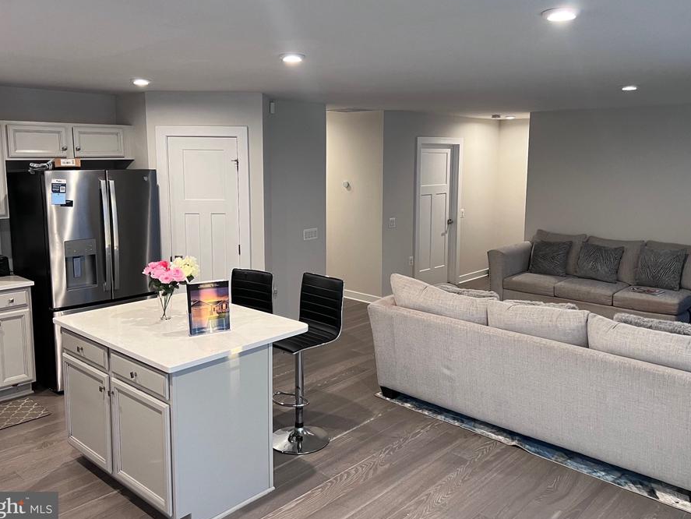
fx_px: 599
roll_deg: -0.7
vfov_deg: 46.7
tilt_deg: -8.4
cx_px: 360
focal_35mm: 30
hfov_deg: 59.9
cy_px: 224
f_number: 1.5
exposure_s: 1/60
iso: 125
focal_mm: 5.7
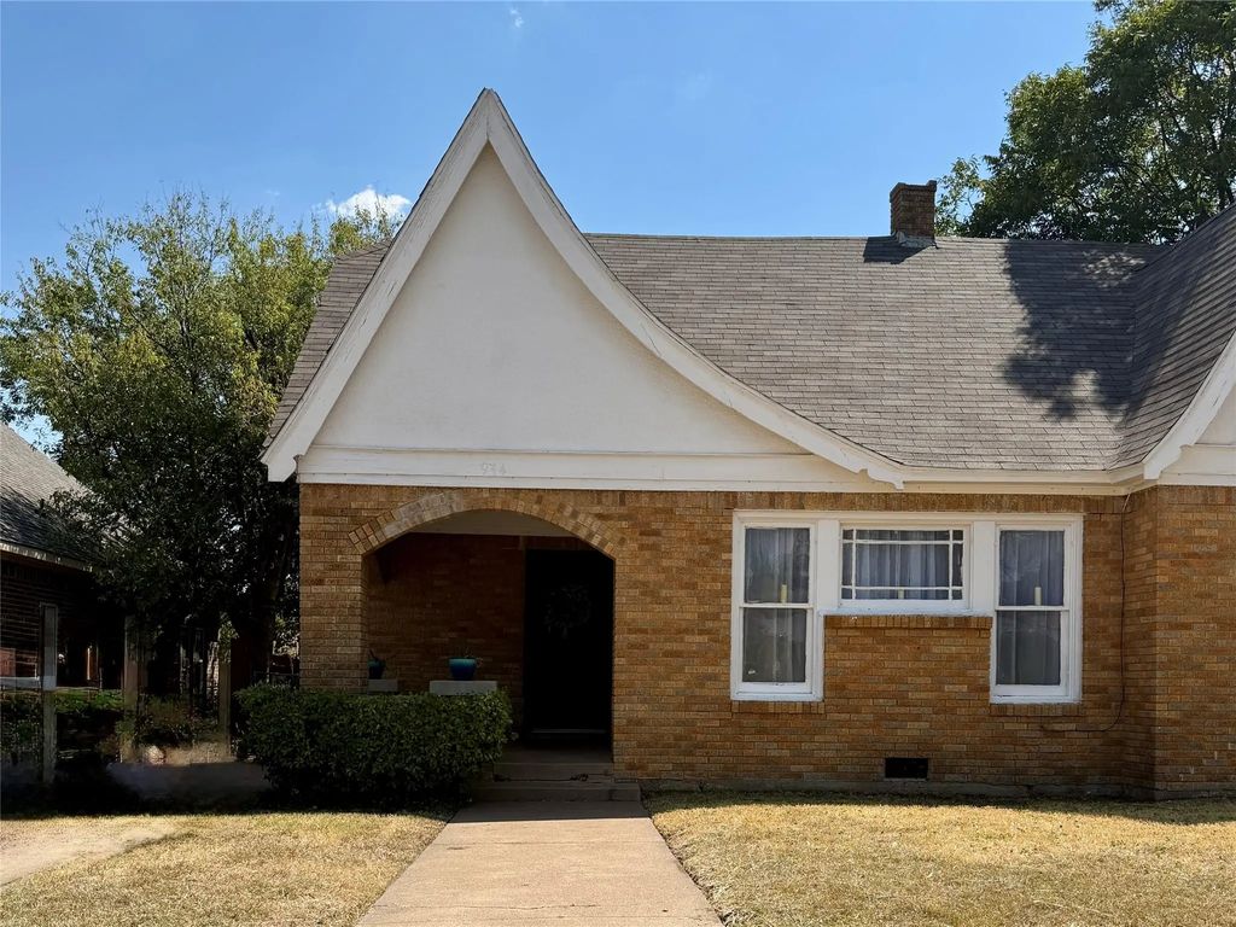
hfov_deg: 71.6
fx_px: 857
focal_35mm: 24
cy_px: 464
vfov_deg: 56.8
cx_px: 618
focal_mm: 6.76
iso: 80
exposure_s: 1/5319
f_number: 1.78
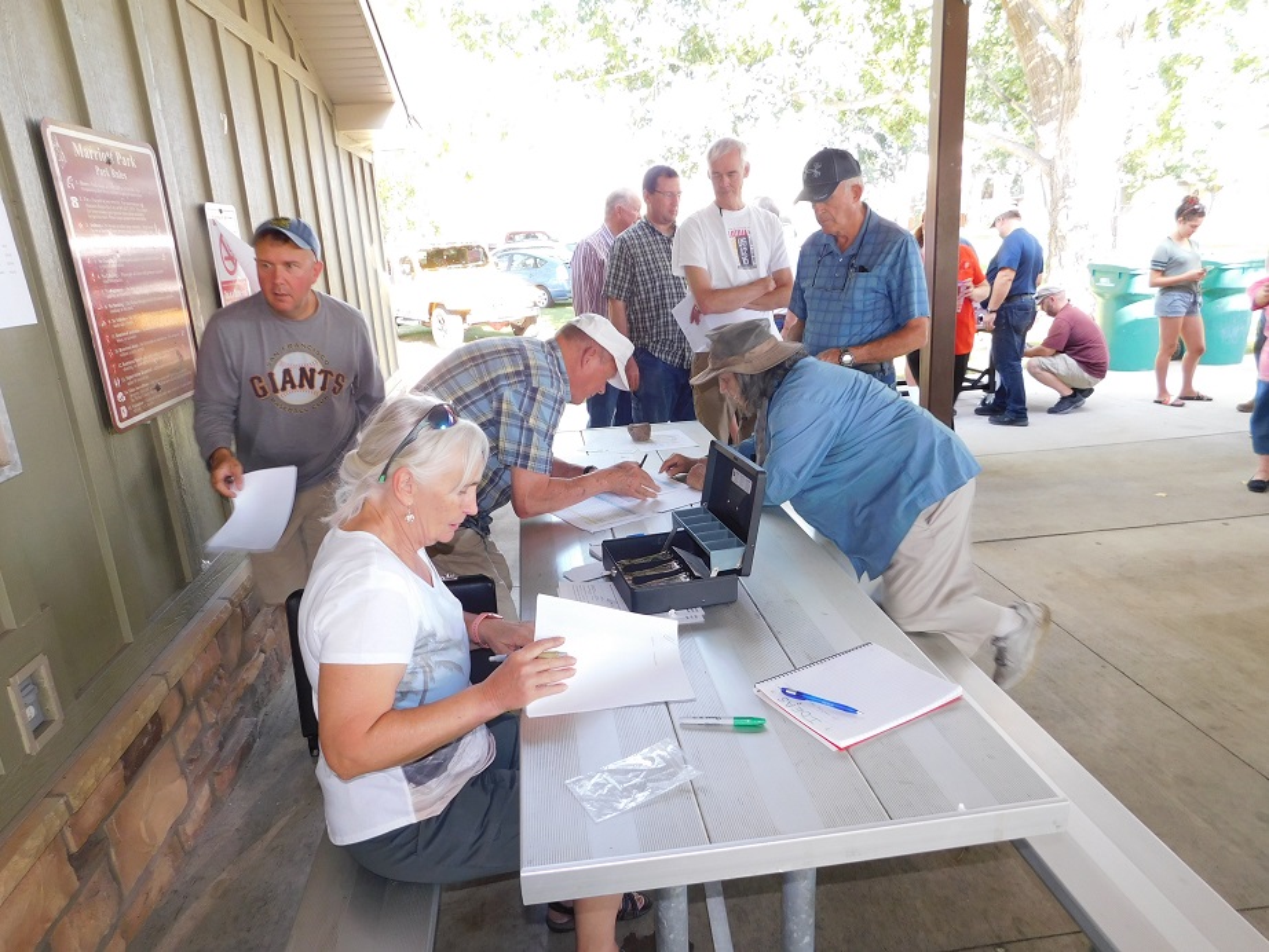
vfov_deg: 58.9
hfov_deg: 73.9
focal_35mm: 23
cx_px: 634
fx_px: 843
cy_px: 476
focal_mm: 4
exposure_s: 1/30
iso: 125
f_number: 3
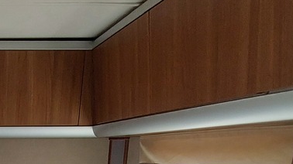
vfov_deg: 18.0
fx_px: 419
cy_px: 289
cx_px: -37
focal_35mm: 54
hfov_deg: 33.2
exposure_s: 1/110
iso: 50
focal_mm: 1.74
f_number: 2.2
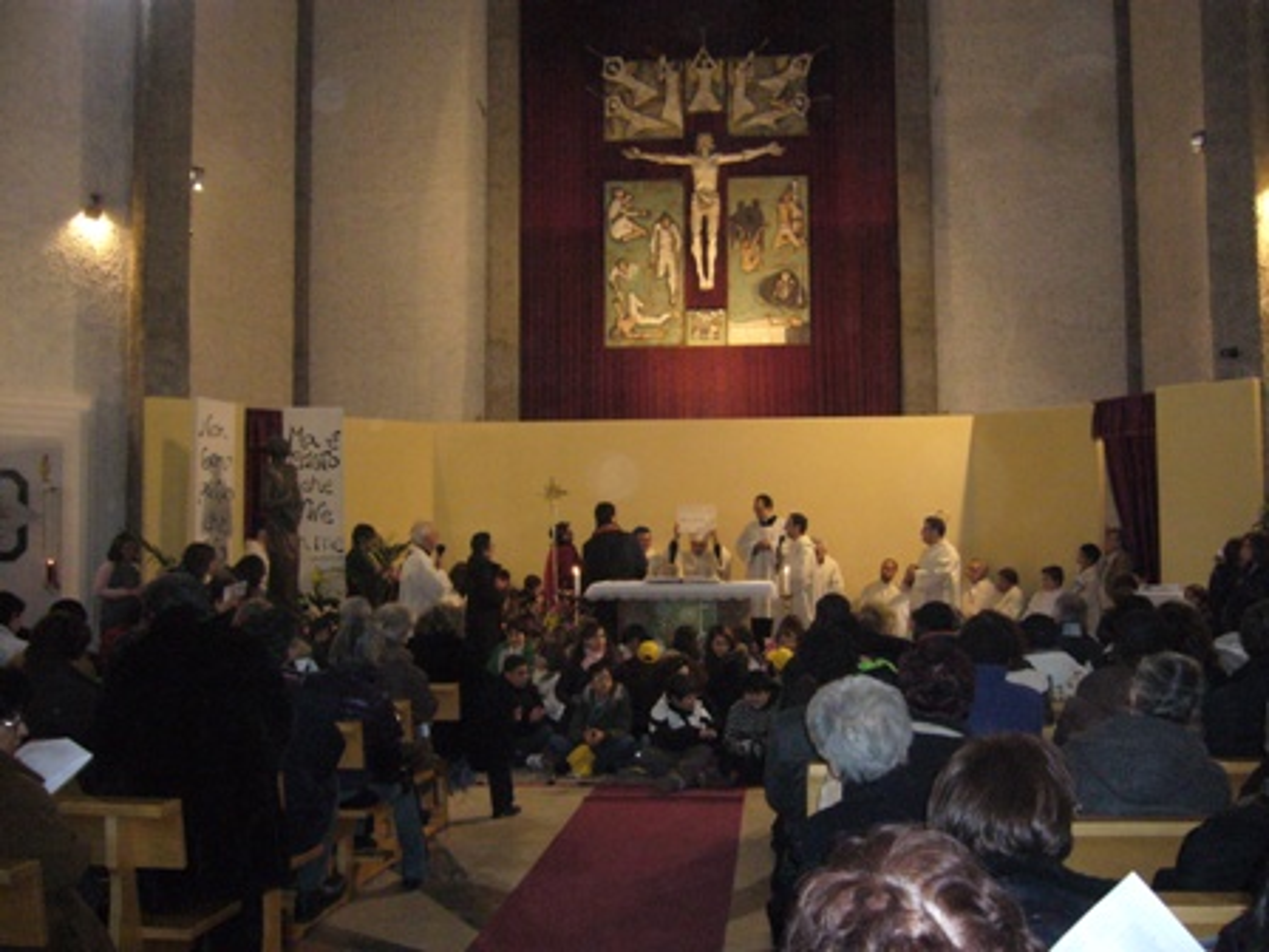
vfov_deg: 40.7
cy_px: 476
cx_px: 634
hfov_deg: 52.6
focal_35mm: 35
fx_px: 1283
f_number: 2.8
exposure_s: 1/30
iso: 400
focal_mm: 5.8
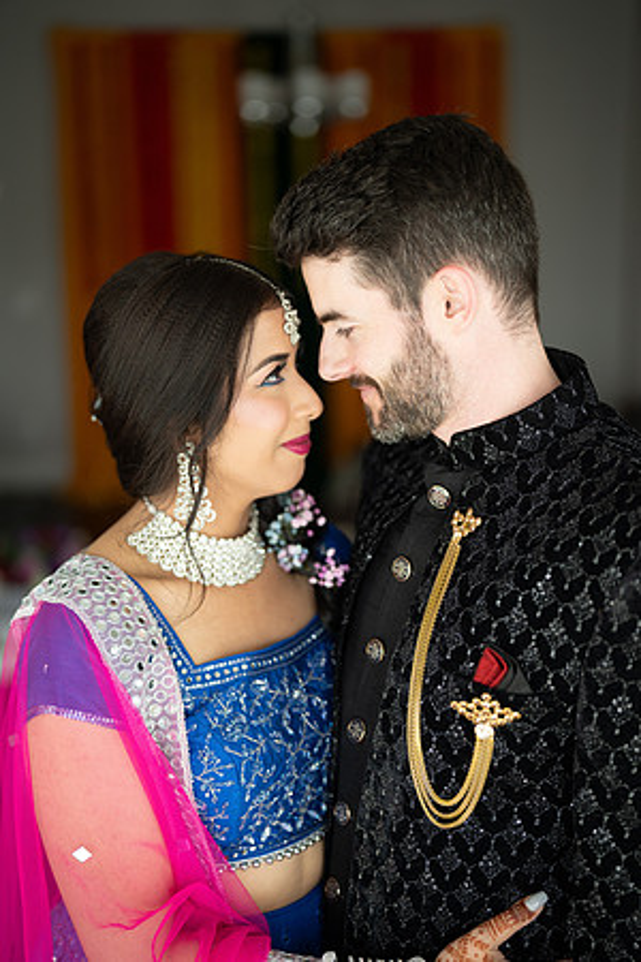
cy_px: 481
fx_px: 1335
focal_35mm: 50
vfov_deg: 39.6
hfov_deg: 27.0
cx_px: 320
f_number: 1.4
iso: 320
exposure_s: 1/320
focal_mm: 50
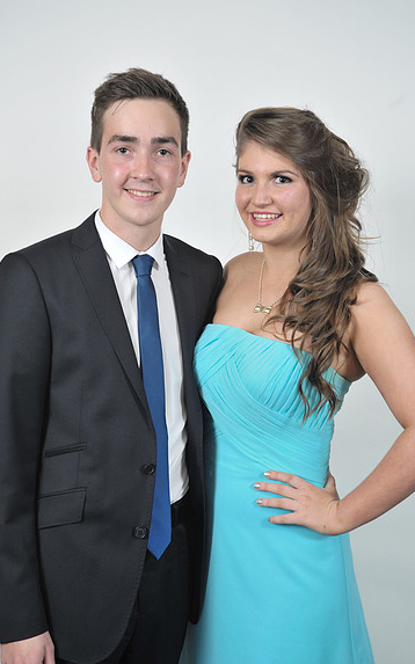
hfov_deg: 19.4
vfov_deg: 30.6
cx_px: 192
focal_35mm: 67
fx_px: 1213
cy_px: 331
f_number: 7.1
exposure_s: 1/160
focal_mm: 65
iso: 1000
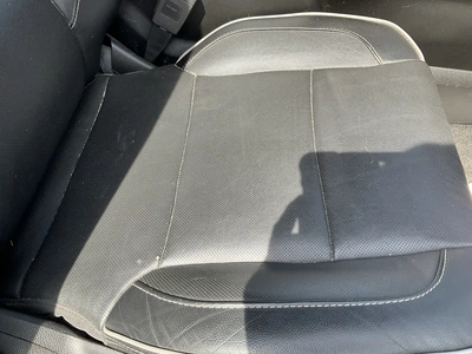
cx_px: 236
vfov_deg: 48.2
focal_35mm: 29
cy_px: 177
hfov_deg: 61.7
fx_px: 395
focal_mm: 3
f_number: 1.8
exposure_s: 1/178
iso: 20
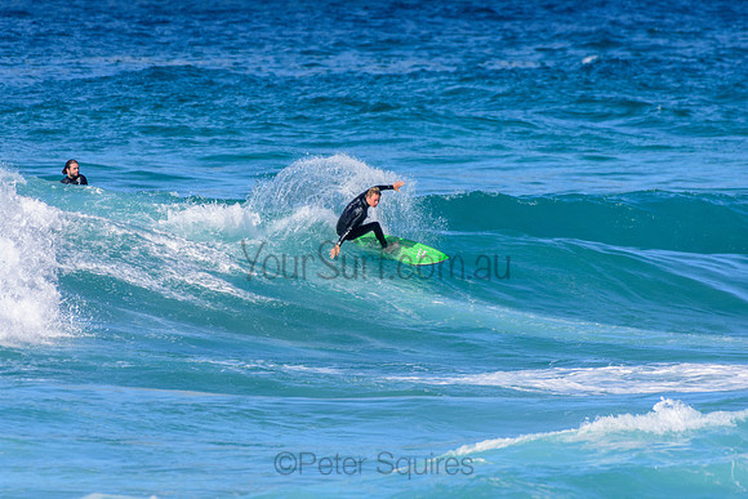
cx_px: 374
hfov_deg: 2.7
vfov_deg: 1.8
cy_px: 250
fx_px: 15586
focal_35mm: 750
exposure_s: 1/2000
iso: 320
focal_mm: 500
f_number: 5.6
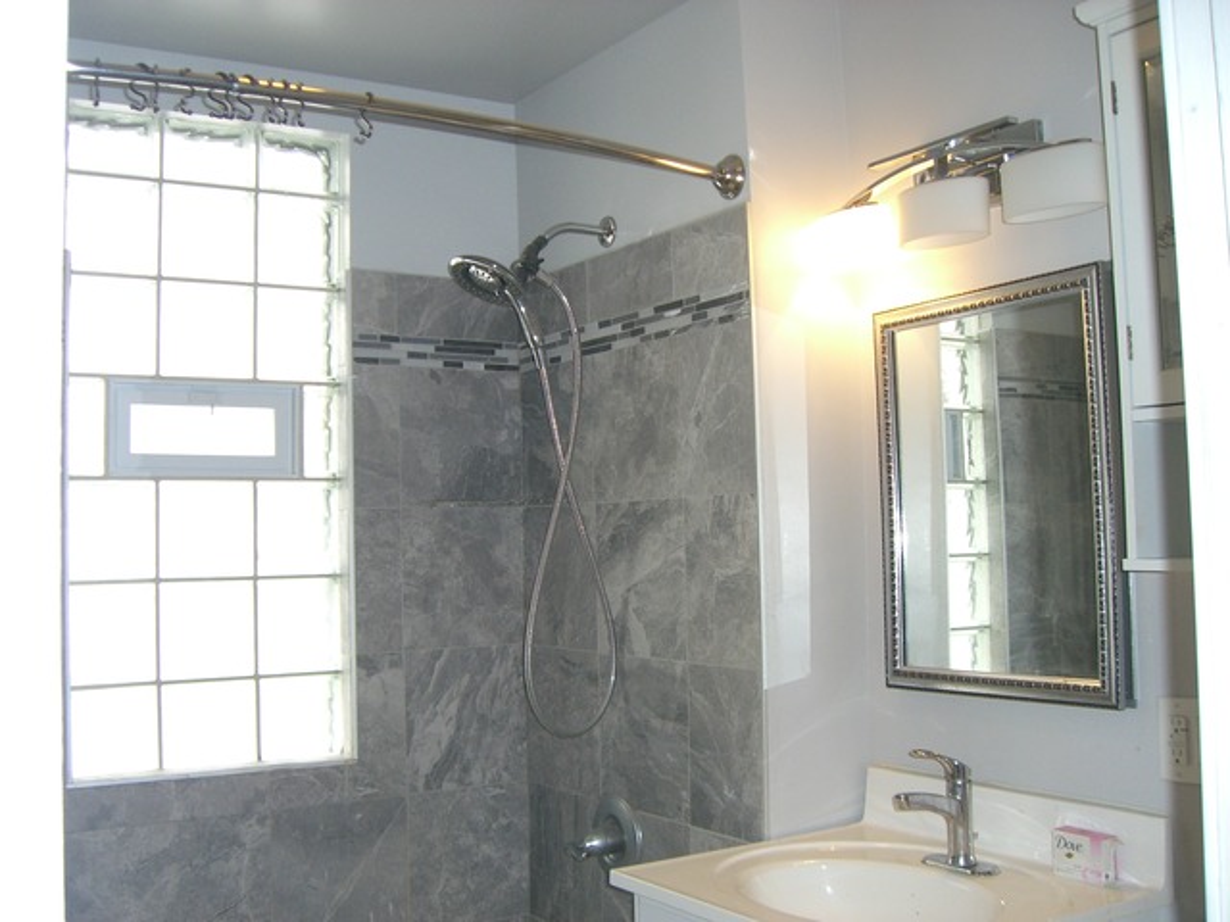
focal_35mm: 38
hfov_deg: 49.0
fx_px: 1350
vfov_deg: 37.7
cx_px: 615
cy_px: 461
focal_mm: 6.2
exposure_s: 1/60
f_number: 2.7
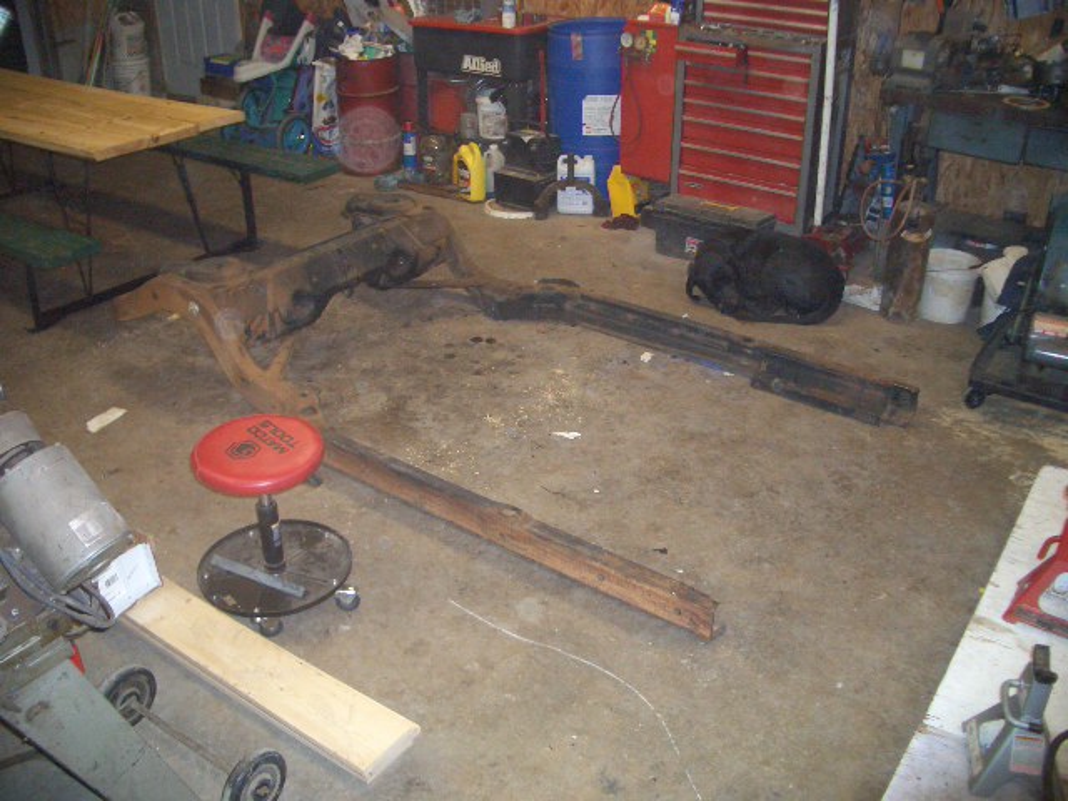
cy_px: 400
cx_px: 534
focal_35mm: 35
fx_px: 1080
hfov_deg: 52.6
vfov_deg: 40.7
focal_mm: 5.8
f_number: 2.6
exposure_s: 1/60
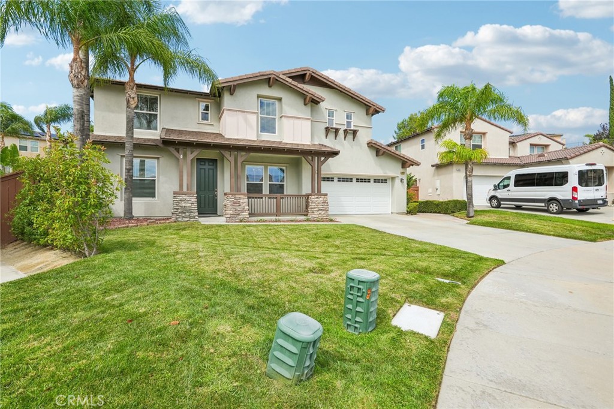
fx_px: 315
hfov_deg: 88.5
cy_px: 204
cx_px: 307
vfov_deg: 65.9
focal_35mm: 18
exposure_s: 1/750
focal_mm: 18.5
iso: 320
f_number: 8
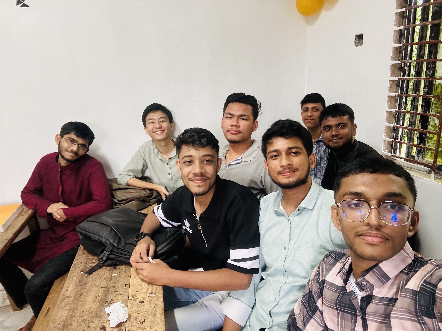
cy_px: 166
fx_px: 294
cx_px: 221
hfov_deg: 73.9
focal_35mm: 23
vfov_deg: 58.9
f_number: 1.9
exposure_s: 1/60
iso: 250
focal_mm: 2.69
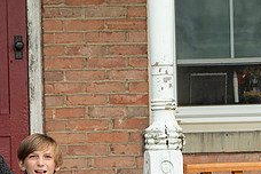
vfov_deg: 4.1
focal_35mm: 331
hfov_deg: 6.2
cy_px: 219
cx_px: -16
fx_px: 2400
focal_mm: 130
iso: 320
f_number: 5.6
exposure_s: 1/125
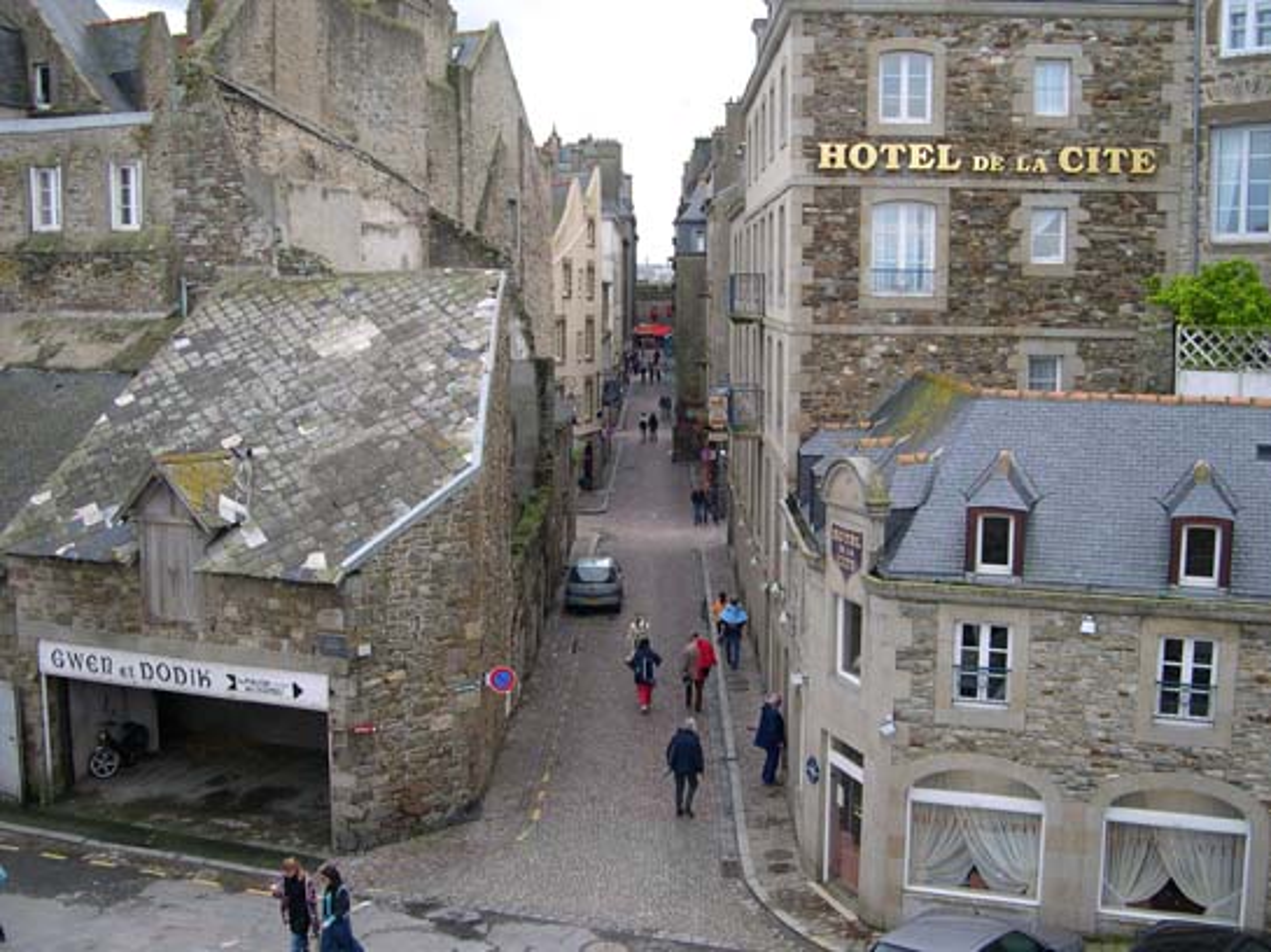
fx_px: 1394
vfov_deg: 37.7
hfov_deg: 49.0
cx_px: 636
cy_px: 476
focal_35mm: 38
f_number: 2.8
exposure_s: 1/395
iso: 100
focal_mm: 8
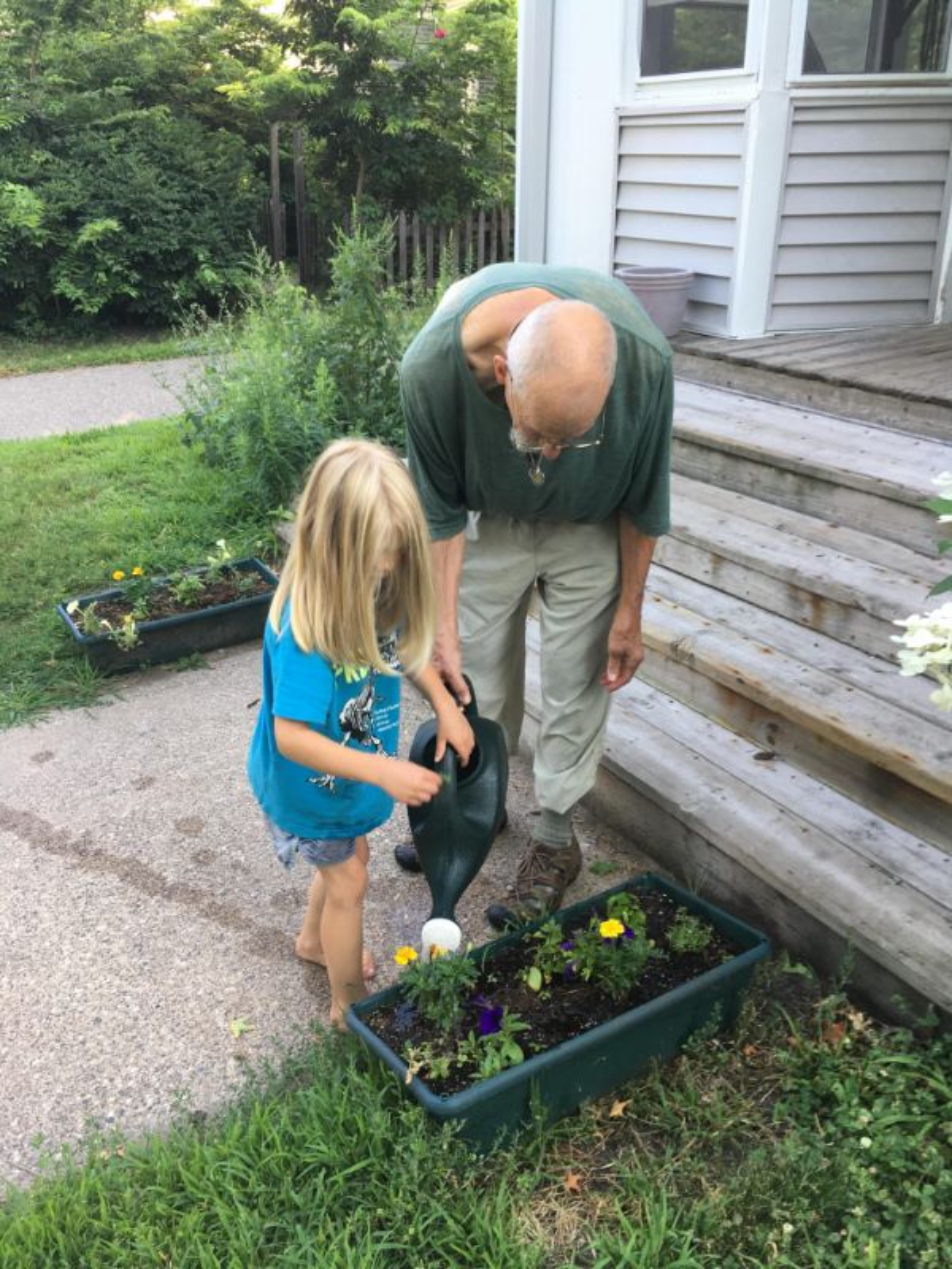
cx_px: 476
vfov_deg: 61.7
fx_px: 1063
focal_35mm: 29
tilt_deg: -25.1
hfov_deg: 48.2
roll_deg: +1.4
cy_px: 634
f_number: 2.2
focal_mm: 4.15
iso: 32
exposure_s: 1/60
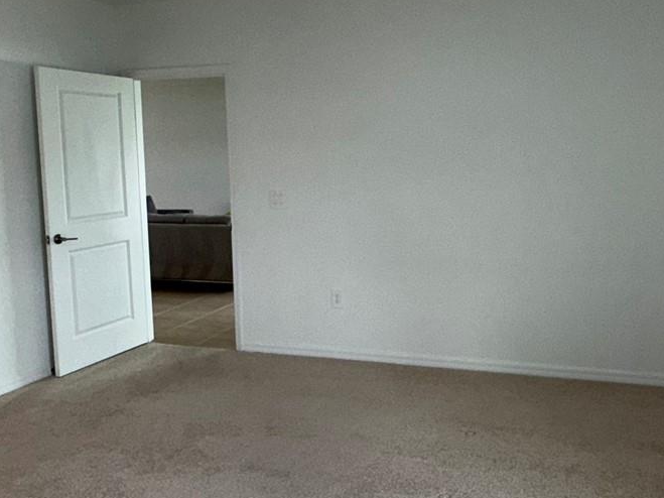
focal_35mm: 34
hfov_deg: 53.1
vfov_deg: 41.6
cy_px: 207
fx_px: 652
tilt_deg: -4.7
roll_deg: +0.9
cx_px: 431
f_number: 2.2
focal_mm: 2.22
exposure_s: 1/122
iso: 80
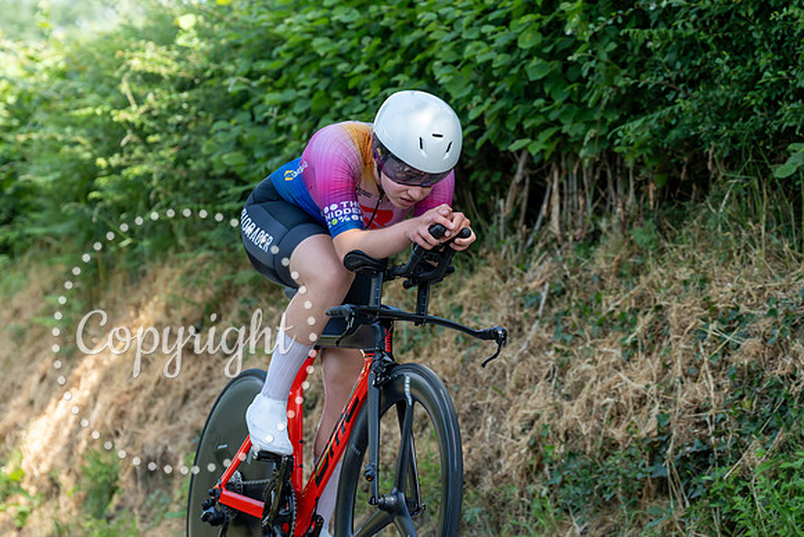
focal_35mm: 141
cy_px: 268
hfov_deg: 14.5
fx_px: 3150
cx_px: 402
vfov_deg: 9.7
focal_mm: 141
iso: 1250
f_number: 5
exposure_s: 1/1000
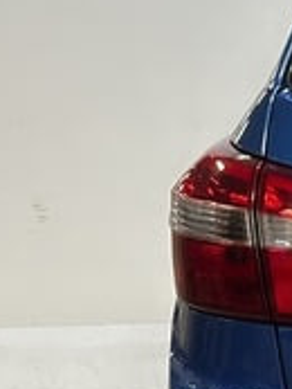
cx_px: 858
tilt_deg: -10.6
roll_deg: -0.6
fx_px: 2797
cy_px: 352
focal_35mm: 249
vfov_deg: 7.9
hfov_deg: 5.6
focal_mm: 6.86
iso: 100
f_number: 1.78
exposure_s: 1/50
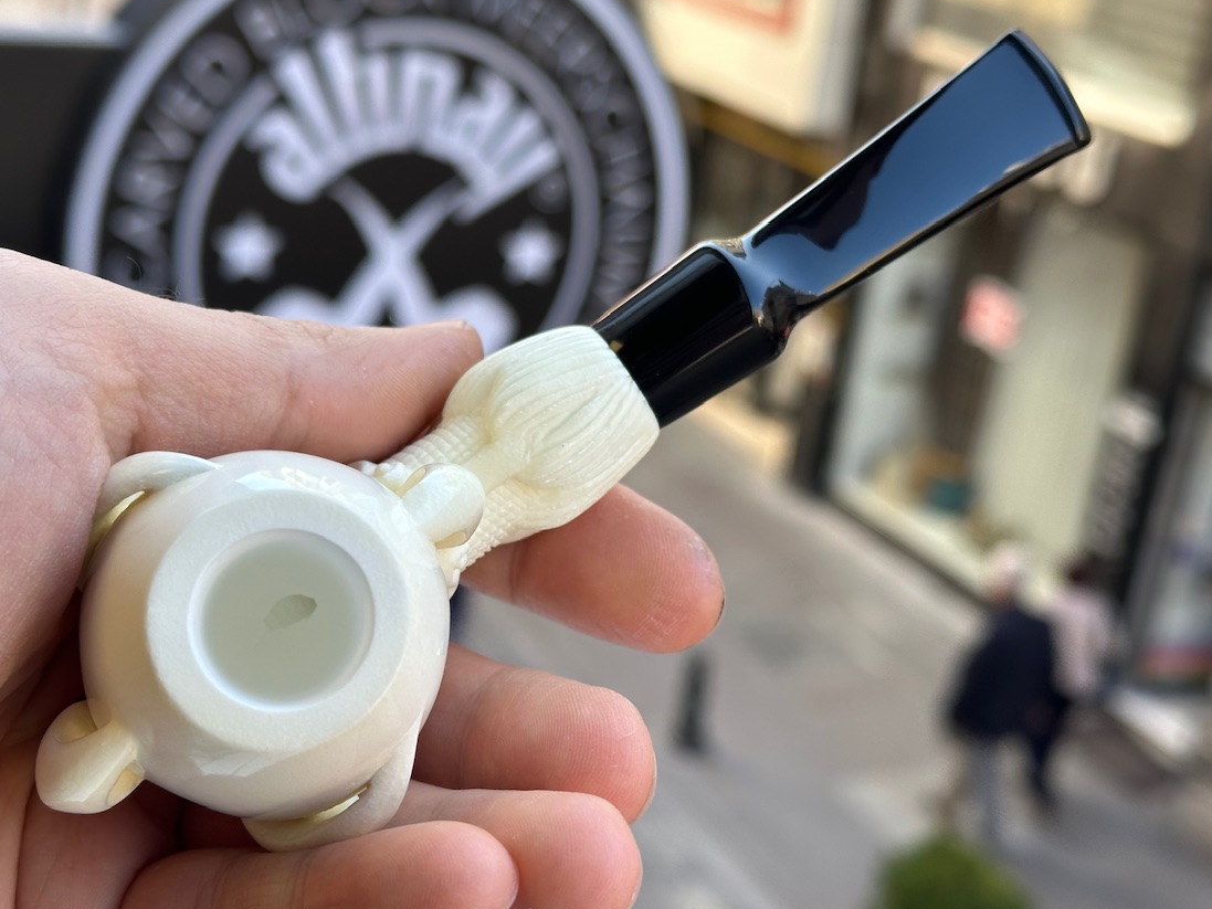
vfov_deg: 26.1
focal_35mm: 56
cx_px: 566
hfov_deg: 34.3
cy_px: 444
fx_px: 1961
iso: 64
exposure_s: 1/304
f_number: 1.78
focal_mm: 6.86
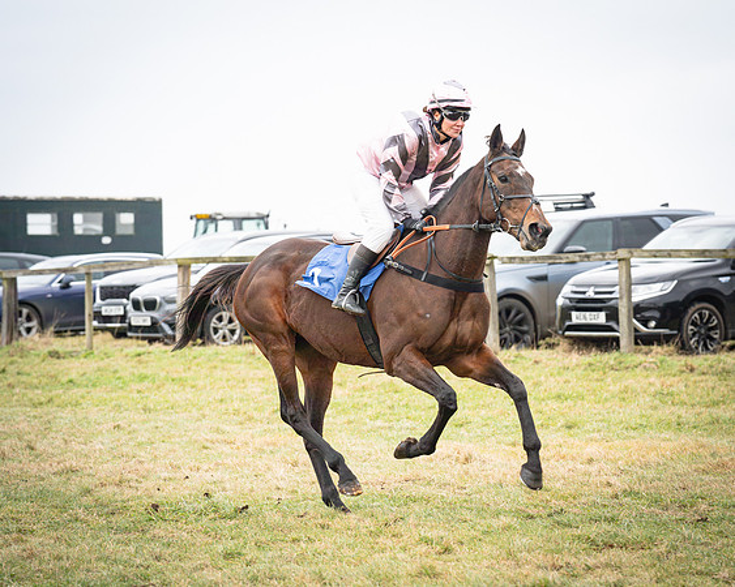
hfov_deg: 12.7
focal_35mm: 152
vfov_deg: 10.1
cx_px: 368
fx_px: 3308
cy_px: 294
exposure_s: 1/1000
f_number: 4.5
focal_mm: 135
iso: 500
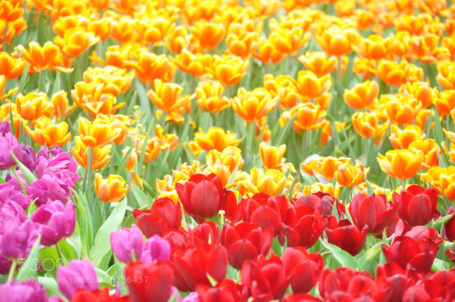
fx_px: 3787
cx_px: 228
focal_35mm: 300
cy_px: 151
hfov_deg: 6.9
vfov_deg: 4.6
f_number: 9
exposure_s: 1/125
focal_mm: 200
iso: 200
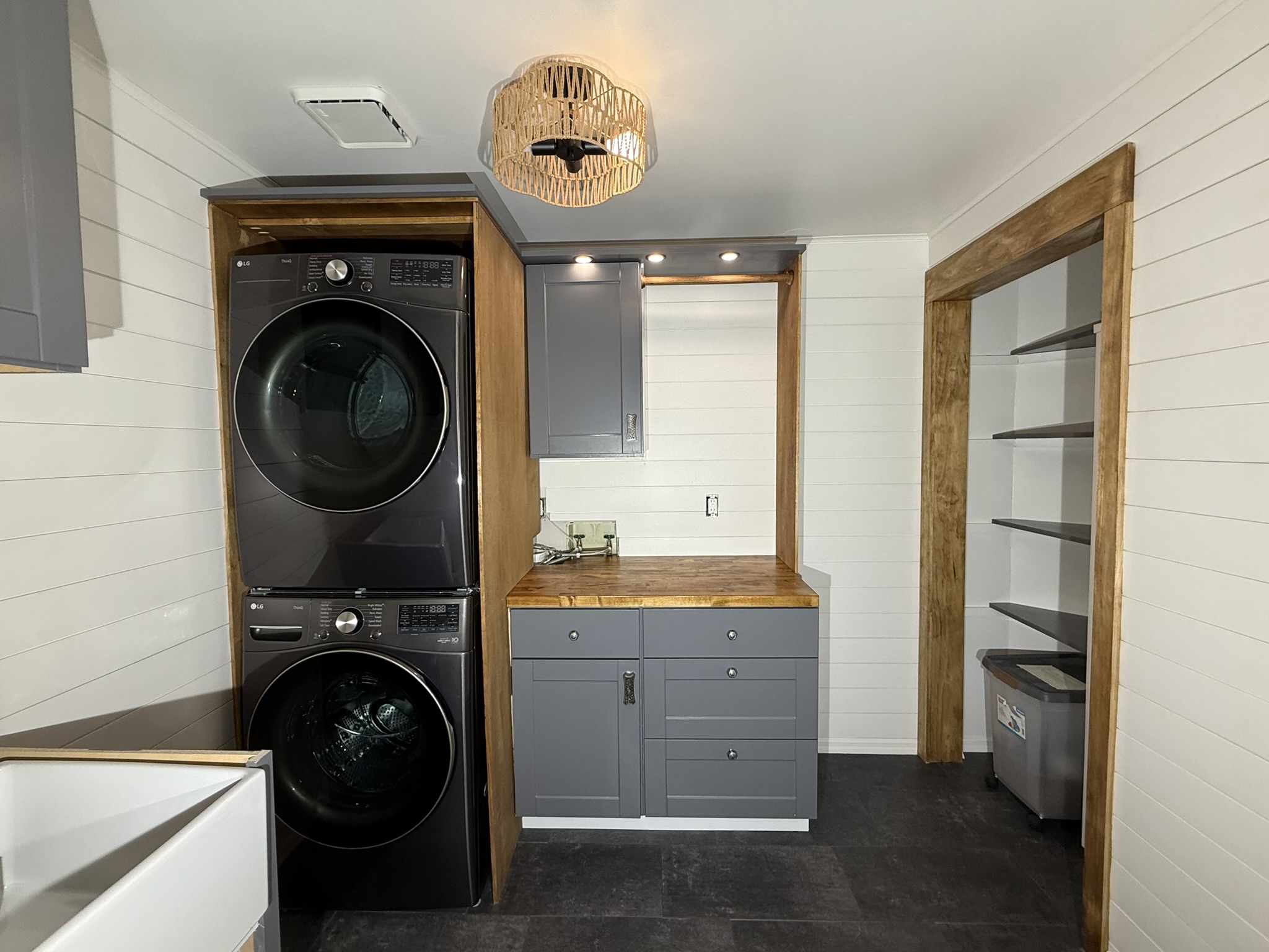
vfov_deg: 85.7
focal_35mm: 14
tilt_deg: -3.6
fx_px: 513
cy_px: 476
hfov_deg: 102.1
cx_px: 634
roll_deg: -0.7
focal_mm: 2.22
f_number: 2.2
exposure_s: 1/120
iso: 80
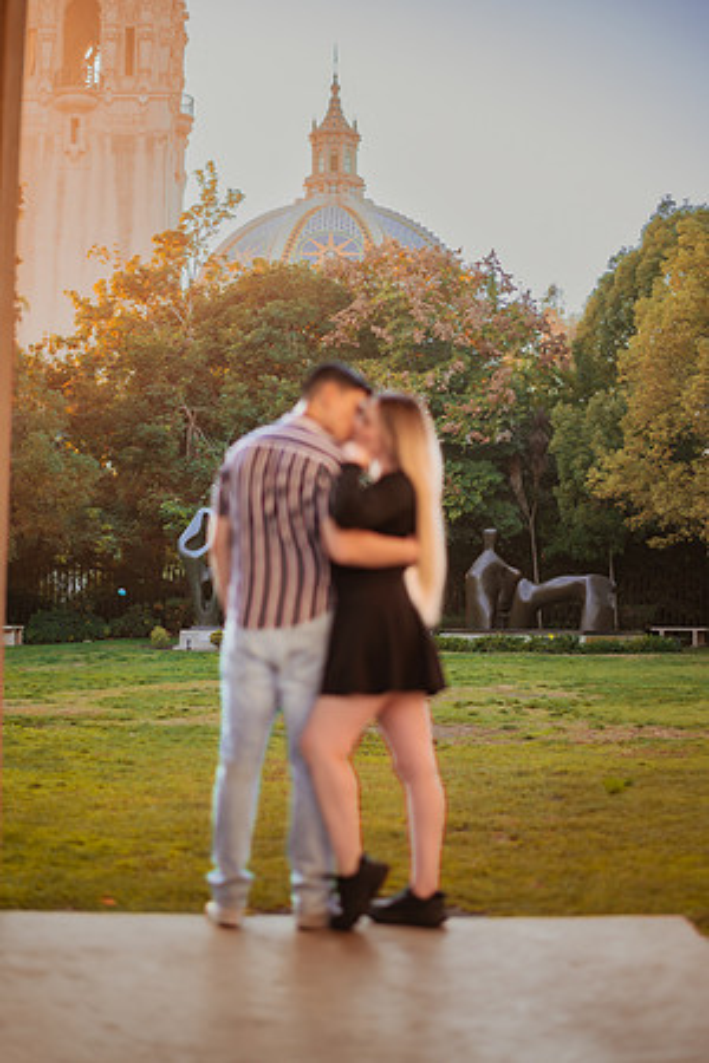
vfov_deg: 34.5
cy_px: 532
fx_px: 1713
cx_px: 354
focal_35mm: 58
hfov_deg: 23.4
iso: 100
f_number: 1.4
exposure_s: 1/400
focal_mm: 58
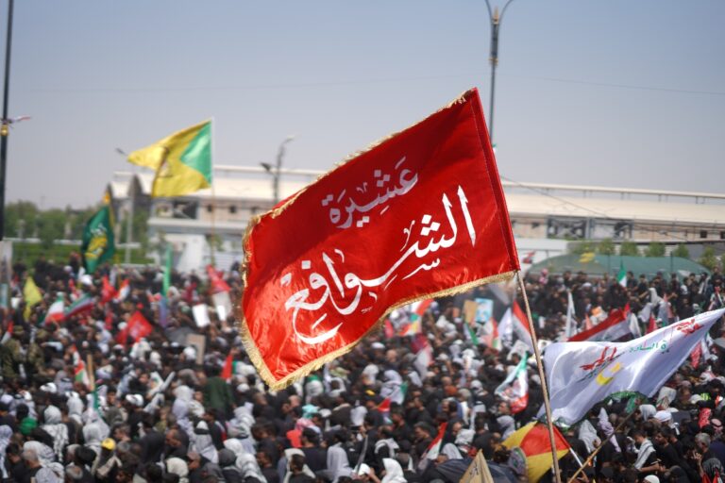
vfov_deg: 16.1
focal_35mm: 85
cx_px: 362
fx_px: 1712
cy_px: 242
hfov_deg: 23.9
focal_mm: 85
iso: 80
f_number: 1.4
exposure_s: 1/8000
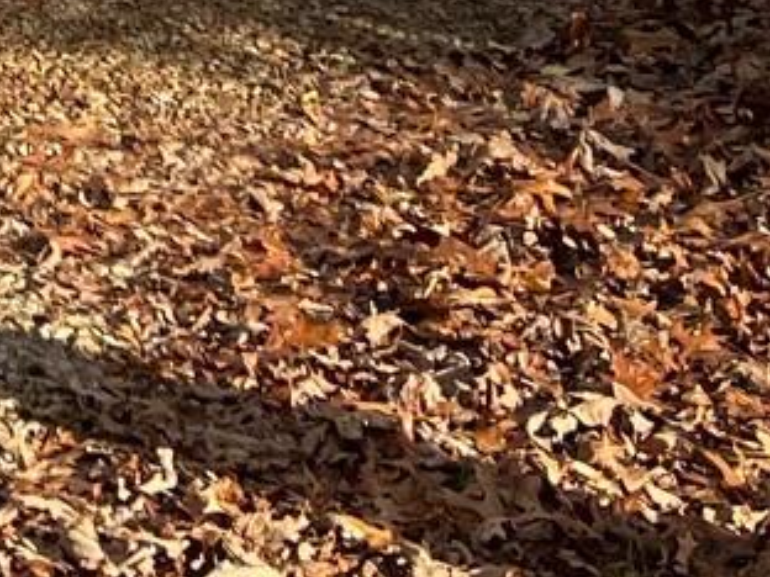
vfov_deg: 8.1
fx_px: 3737
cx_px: -649
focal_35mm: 168
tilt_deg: +0.4
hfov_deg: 10.9
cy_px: -870
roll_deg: +0.3
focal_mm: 5.7
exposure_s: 1/1645
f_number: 1.5
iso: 50
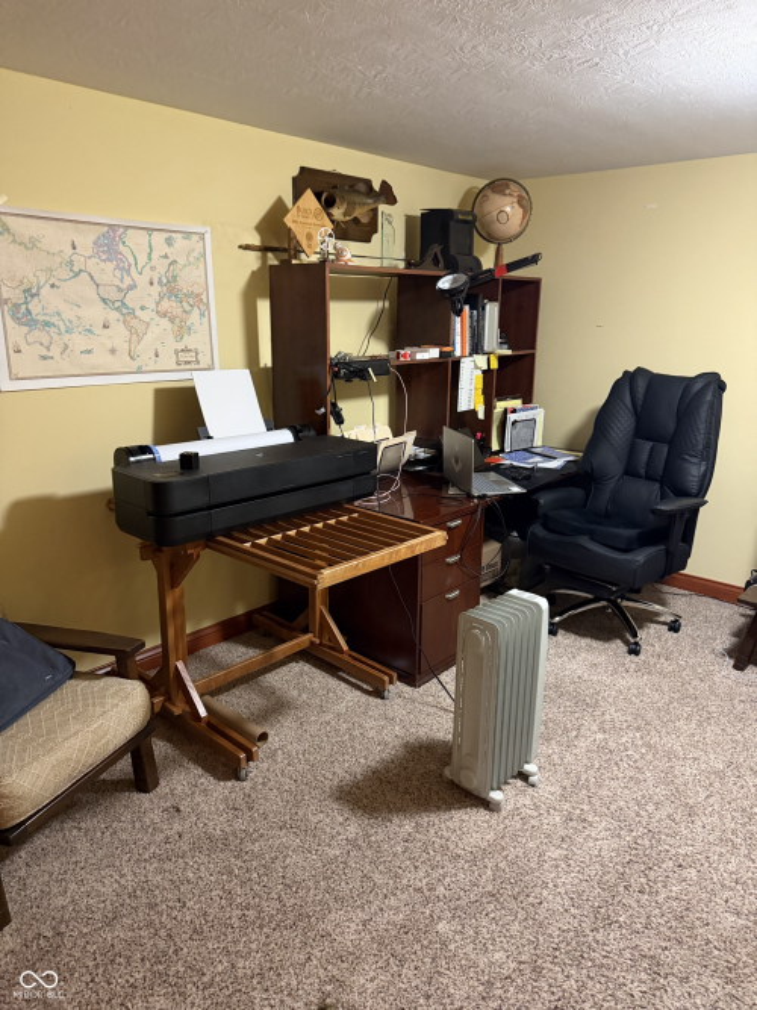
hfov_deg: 56.8
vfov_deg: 71.6
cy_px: 505
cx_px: 378
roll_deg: +0.4
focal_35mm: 24
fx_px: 700
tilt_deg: -12.4
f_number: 1.78
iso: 1000
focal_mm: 6.76
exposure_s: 1/40
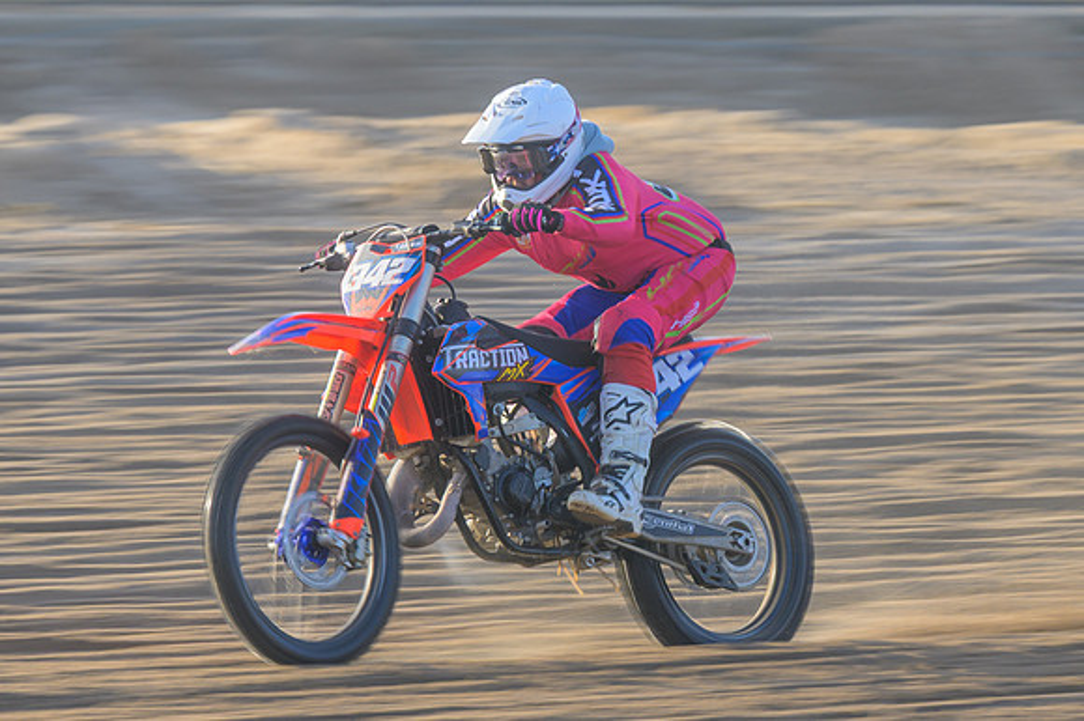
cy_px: 201
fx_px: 10063
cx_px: 377
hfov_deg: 6.2
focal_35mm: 334
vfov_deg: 4.1
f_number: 8
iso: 160
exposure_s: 1/125
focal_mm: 155
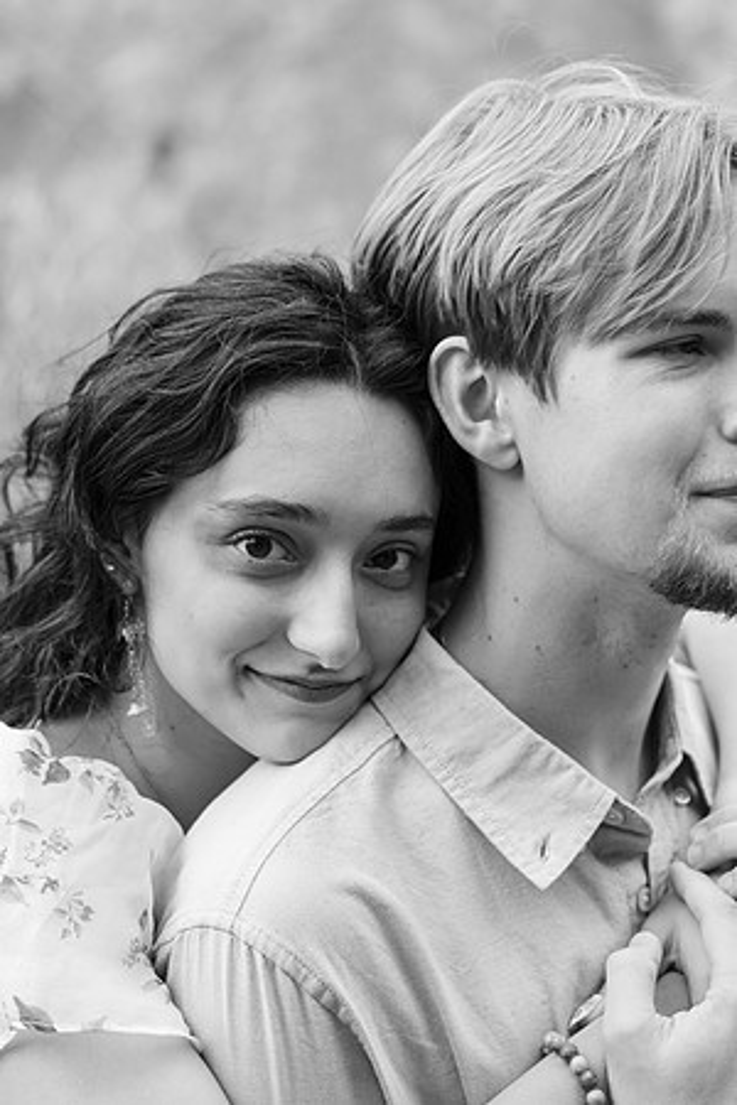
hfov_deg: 16.1
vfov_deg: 23.9
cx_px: 368
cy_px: 552
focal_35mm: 85
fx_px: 2610
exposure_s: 1/250
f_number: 4.5
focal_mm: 85
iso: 800
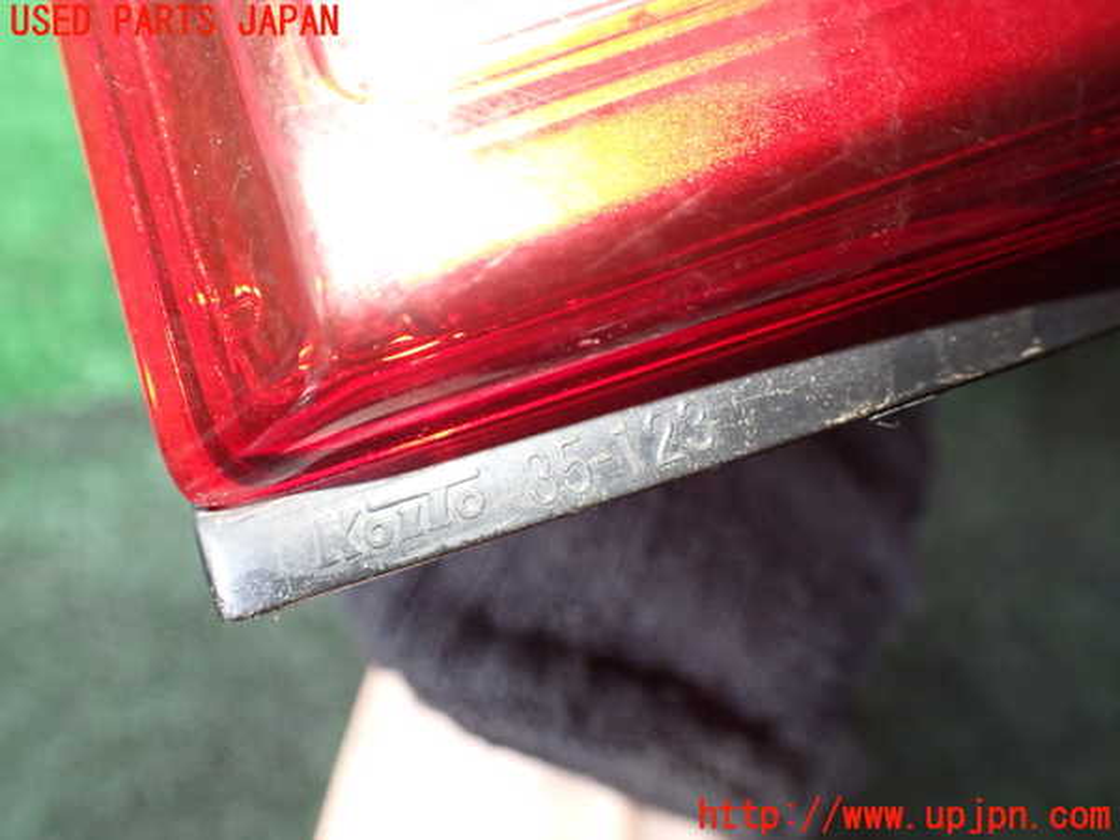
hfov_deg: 60.0
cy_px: 420
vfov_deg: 46.8
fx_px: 971
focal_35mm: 30
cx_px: 560
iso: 800
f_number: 2.3
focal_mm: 5.4
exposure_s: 1/60
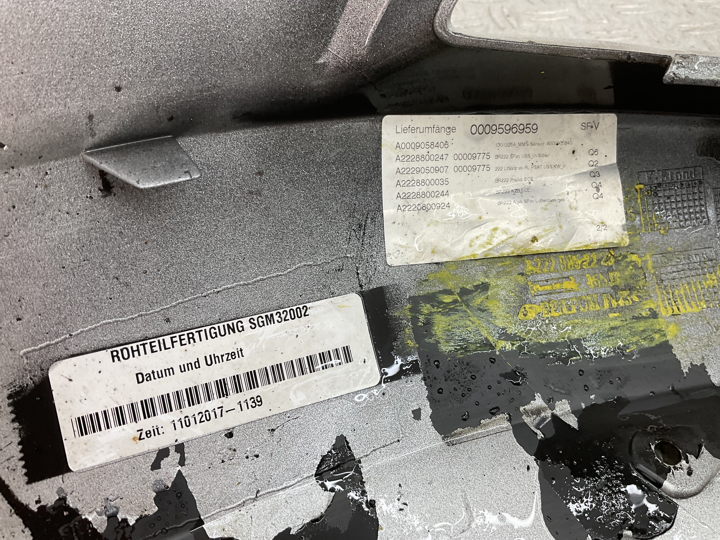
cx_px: 360
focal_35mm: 29
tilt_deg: -48.9
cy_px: 270
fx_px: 603
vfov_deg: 48.2
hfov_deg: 61.7
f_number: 1.8
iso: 50
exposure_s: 1/120
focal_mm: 3
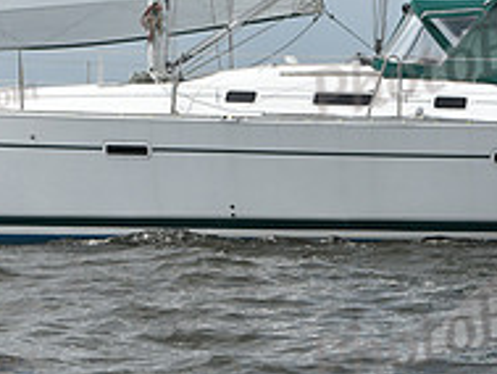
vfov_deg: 6.3
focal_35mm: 236
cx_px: 176
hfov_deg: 8.4
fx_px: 3391
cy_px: -46
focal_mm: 80
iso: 320
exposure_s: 1/1250
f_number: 9
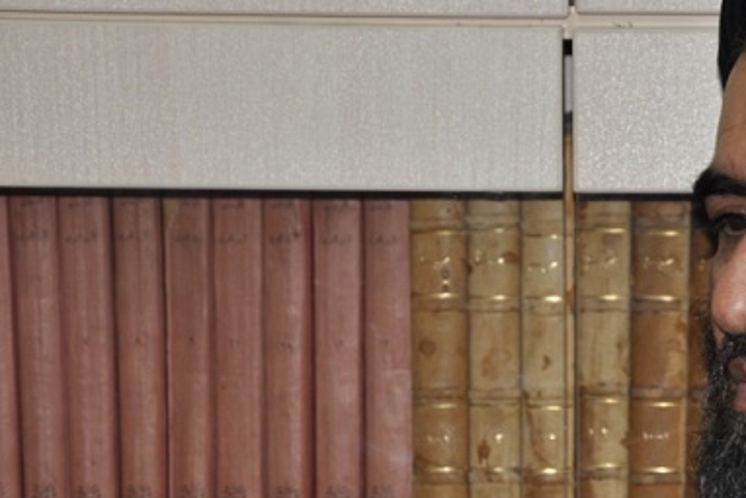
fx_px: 6405
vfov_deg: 4.5
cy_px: 348
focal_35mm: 309
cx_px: 664
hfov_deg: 6.7
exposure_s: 1/60
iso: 400
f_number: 5.6
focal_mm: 105
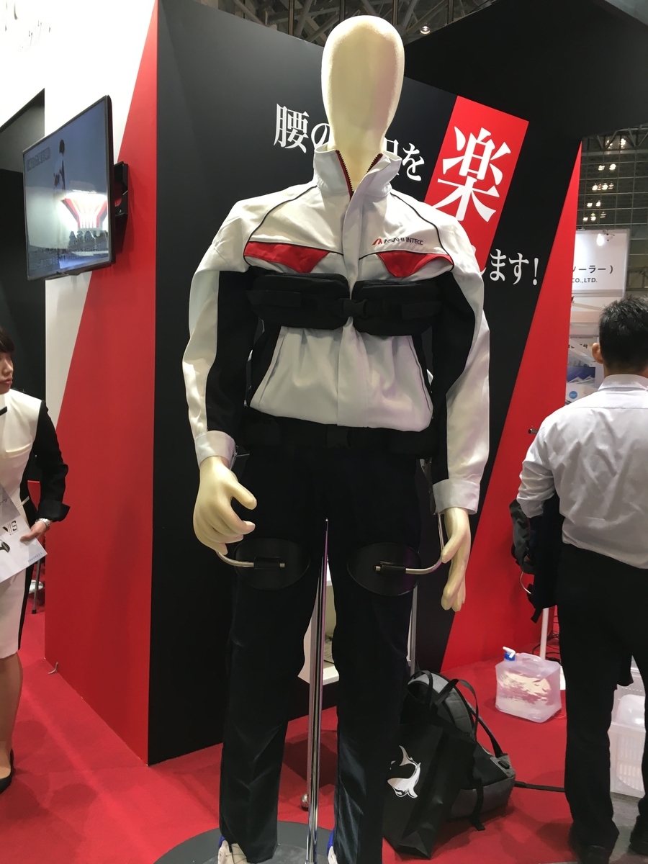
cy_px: 432
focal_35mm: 29
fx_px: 724
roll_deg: -0.9
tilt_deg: -2.4
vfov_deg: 61.7
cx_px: 324
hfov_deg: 48.2
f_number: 2.2
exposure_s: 1/30
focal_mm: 4.15
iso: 64
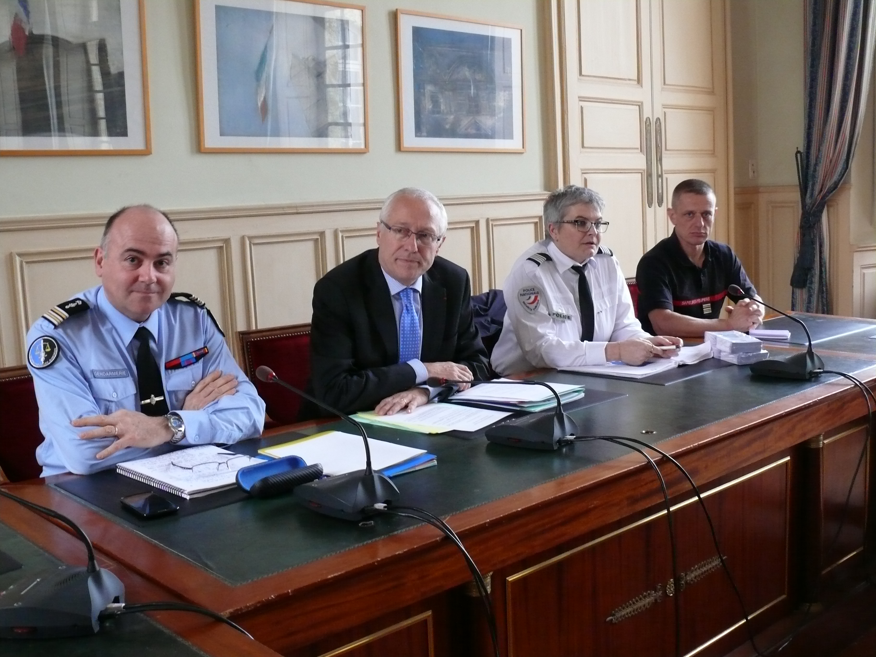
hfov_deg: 49.0
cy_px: 328
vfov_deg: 37.7
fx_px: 962
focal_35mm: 38
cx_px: 438
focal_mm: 8.1
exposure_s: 1/30
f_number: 2.8
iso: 400
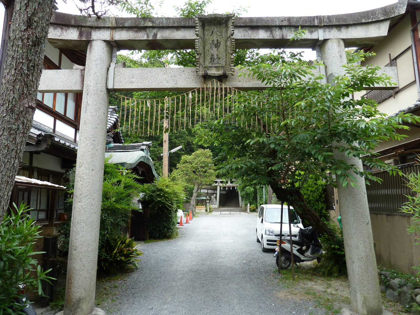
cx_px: 210
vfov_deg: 54.9
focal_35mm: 25
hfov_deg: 69.4
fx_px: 303
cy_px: 158
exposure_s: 1/60
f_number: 3.3
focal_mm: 4.1
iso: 80
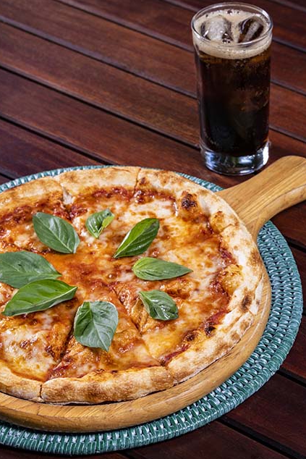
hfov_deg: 12.9
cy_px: 230
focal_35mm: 106
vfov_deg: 19.3
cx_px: 211
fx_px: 1351
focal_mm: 70
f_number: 10
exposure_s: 1/250
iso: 400
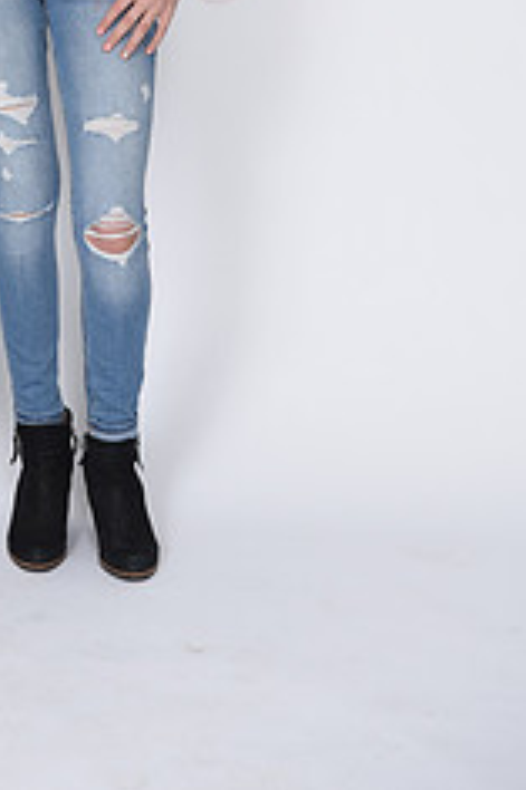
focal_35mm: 118
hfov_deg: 11.5
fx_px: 2590
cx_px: -28
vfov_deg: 16.6
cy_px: -171
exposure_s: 1/100
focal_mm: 48
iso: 160
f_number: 8
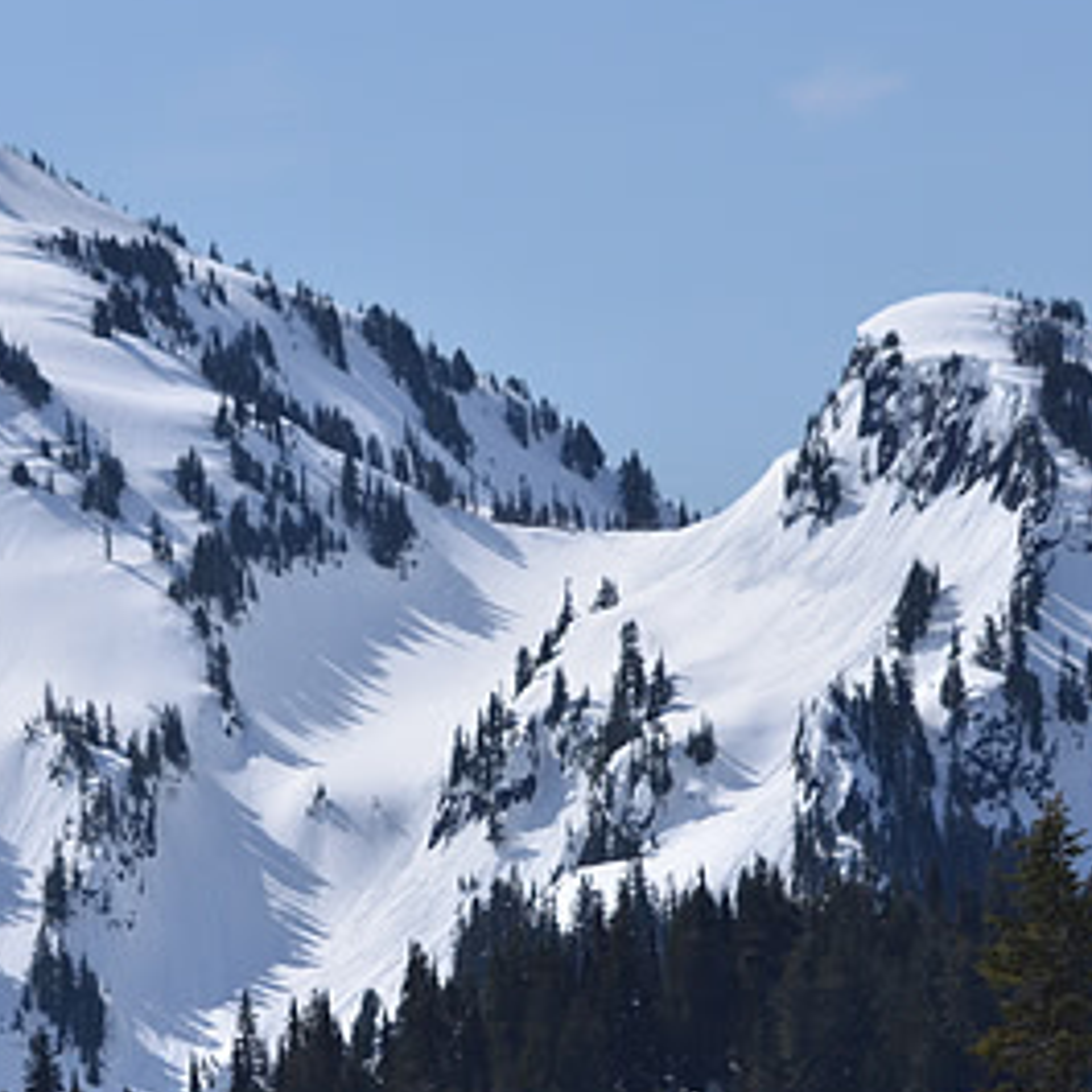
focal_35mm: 278
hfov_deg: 6.3
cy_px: 494
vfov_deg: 6.3
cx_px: 206
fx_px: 9922
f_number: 9
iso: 800
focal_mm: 100
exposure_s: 1/4000
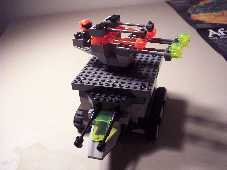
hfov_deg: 47.9
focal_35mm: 39
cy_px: 85
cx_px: 114
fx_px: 256
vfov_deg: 36.8
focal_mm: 8
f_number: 3.4
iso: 200
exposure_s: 1/15
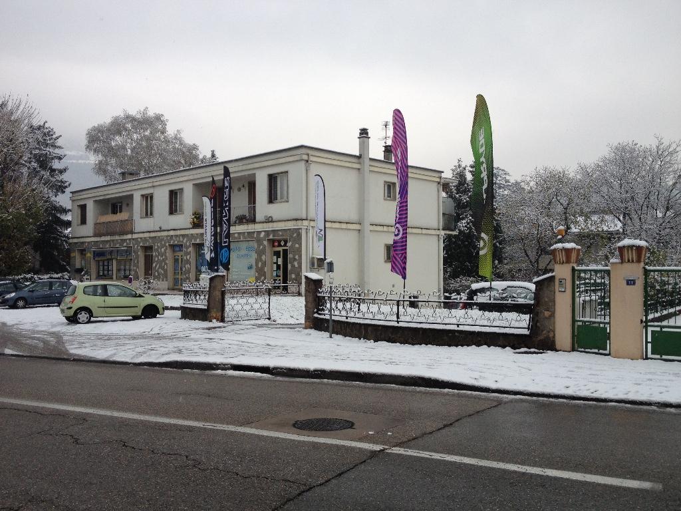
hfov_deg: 52.6
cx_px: 340
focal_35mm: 35
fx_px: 689
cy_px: 256
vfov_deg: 40.7
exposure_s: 1/259
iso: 50
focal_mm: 4.28
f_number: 2.4
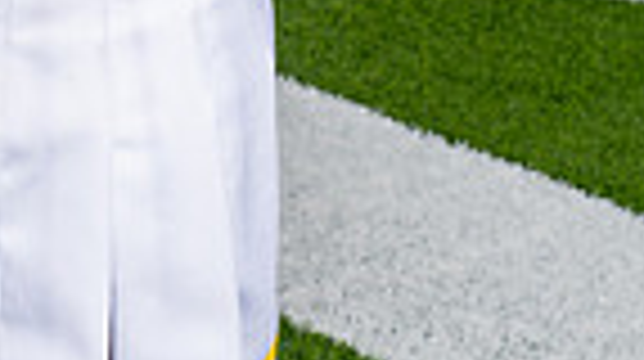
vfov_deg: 5.1
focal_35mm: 228
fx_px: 3888
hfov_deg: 9.4
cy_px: -526
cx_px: 59
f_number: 13
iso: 100
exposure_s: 1/250
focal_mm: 69
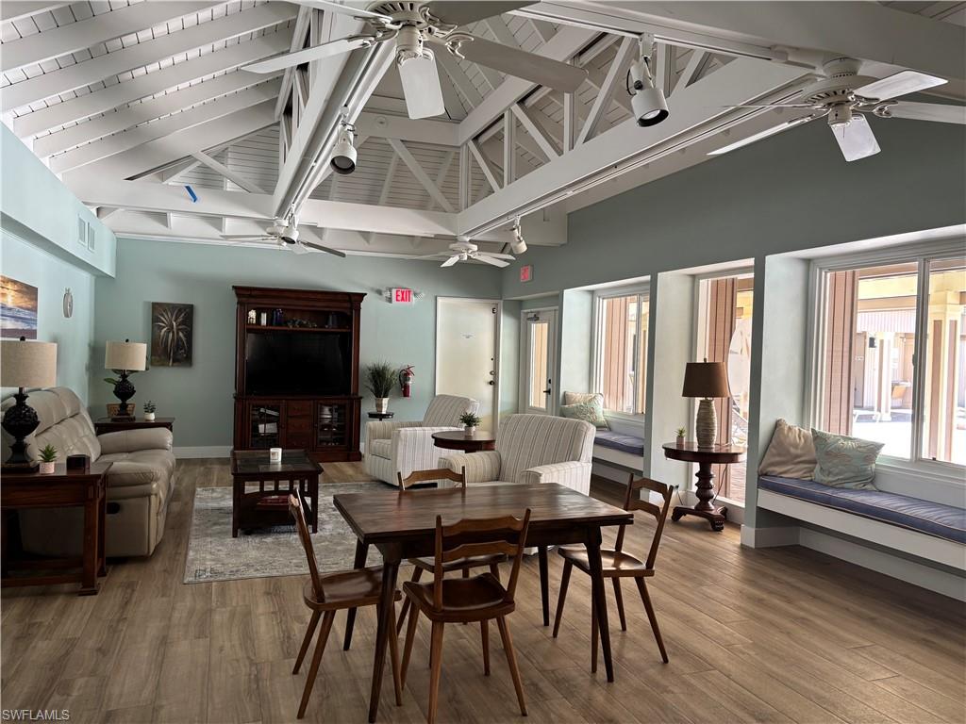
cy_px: 362
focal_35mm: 26
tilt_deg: -2.8
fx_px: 726
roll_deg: -1.6
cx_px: 483
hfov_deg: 67.3
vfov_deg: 53.1
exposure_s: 1/120
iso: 100
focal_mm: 5.96
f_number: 1.6
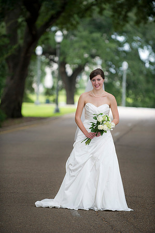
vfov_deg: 11.8
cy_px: 116
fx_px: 1133
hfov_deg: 7.8
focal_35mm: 175
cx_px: 78
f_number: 2.8
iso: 400
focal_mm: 175
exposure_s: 1/250
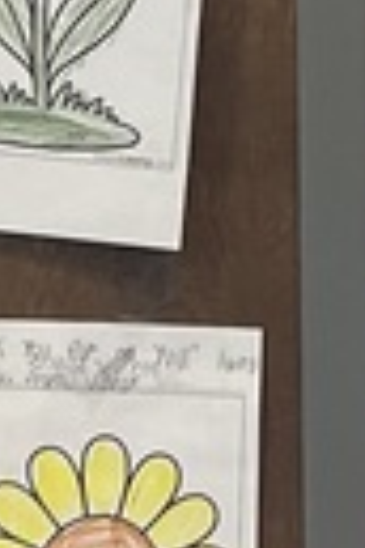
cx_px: 637
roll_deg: +1.3
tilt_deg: +0.8
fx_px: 3270
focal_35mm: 215
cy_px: -374
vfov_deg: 9.2
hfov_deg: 6.3
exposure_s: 1/119
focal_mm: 5.7
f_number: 1.5
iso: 125
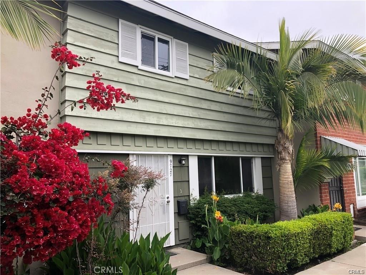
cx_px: 183
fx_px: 296
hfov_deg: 63.4
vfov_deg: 49.7
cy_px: 138
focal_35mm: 28
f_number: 1.8
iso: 20
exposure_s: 1/220
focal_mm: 4
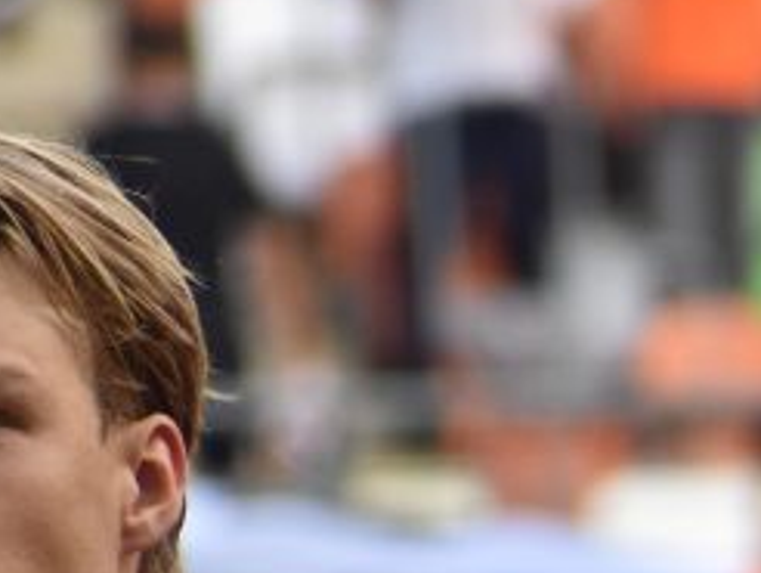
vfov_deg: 1.0
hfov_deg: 1.3
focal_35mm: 1475
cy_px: 1098
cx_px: 1386
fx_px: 32458
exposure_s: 1/400
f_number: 5.6
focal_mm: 210
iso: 400
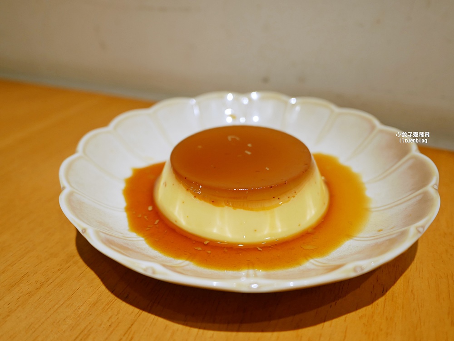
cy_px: 170
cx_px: 227
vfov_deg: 49.8
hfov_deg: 63.4
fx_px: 367
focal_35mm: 28
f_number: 2.5
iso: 400
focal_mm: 14
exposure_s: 1/60
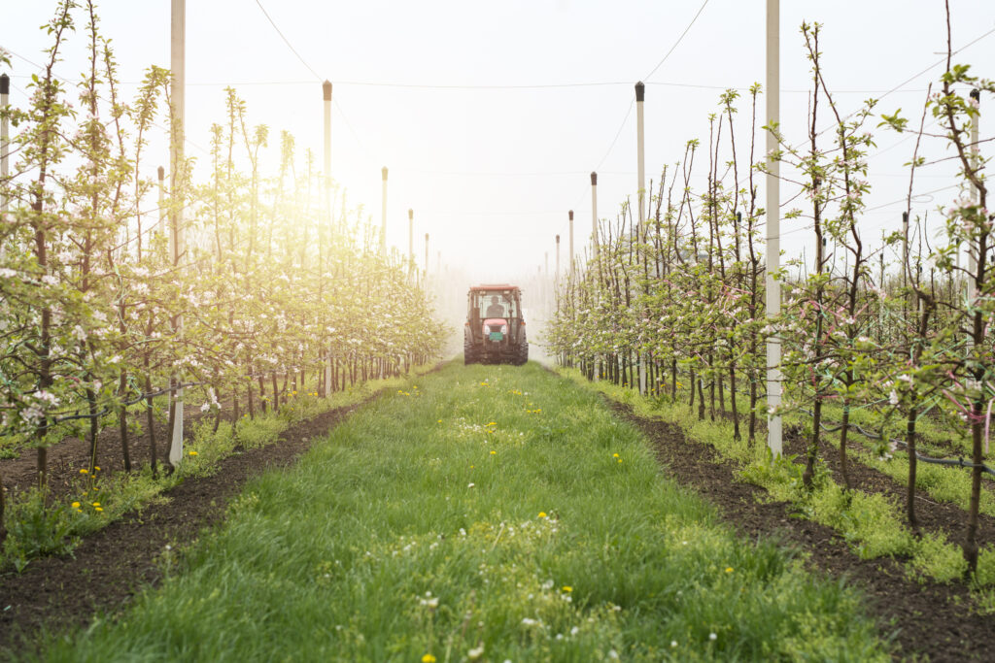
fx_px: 1382
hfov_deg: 39.6
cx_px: 498
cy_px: 332
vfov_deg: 27.0
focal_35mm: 50
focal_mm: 50
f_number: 4
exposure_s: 1/3200
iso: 400
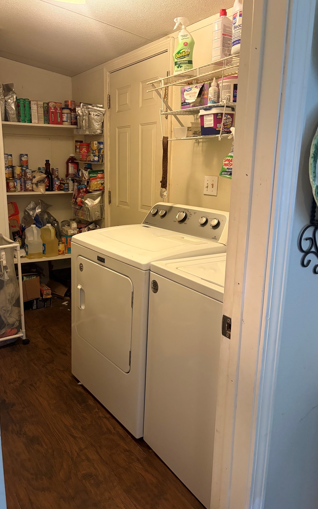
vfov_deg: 66.5
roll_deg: -0.9
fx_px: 388
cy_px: 256
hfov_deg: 44.4
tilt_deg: -14.2
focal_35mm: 28
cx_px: 134
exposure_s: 1/60
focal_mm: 5.96
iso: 500
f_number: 1.6
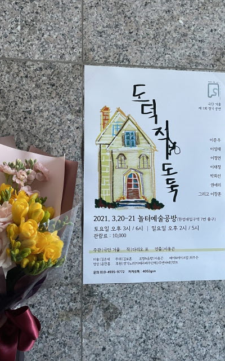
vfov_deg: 66.5
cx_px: 88
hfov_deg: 44.3
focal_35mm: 28
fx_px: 275
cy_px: 181
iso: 200
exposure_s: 1/60
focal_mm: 4.2
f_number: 1.6
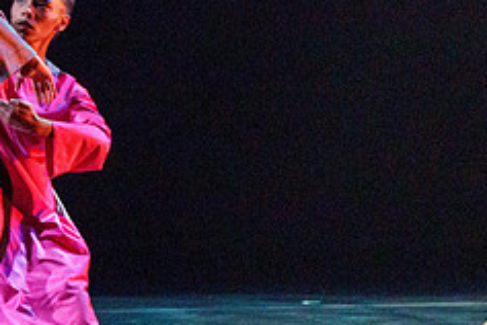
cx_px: 269
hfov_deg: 2.3
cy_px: 9
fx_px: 11890
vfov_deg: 1.6
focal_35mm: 879
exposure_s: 1/250
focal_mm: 271
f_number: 5.6
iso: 6400
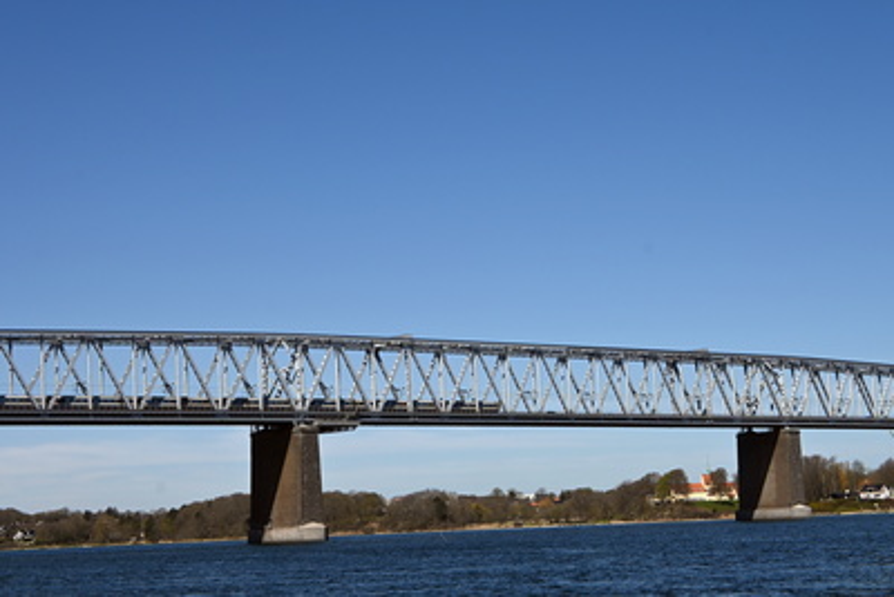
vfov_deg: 18.2
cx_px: 447
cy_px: 298
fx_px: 1863
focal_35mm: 75
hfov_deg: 27.0
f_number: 9
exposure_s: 1/640
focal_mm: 50
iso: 100
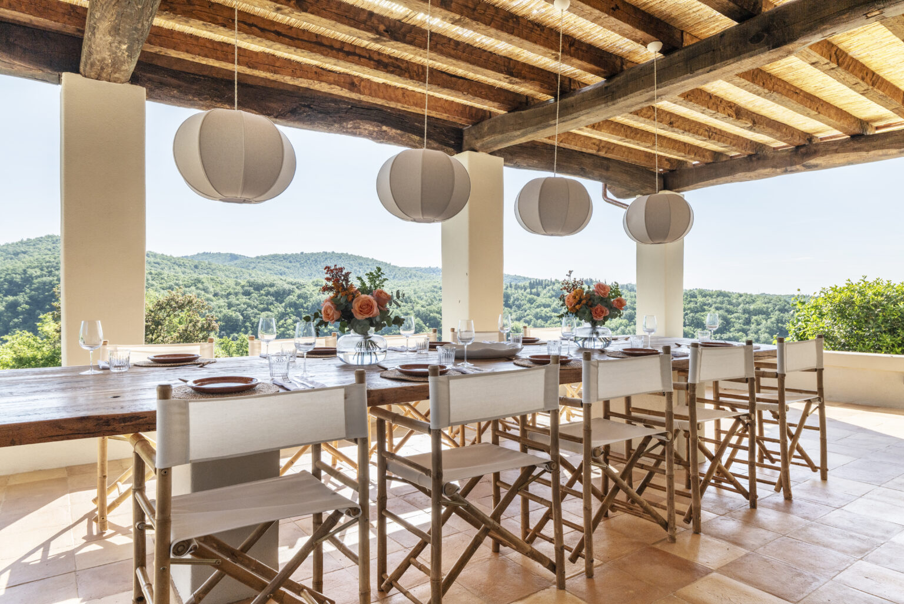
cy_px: 302
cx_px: 452
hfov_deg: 76.1
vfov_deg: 55.1
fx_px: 578
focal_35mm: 23
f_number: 10
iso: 400
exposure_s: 1/320
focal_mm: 23
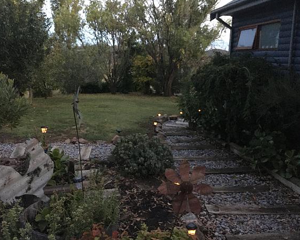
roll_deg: +0.3
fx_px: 275
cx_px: 141
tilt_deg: -12.0
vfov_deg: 47.1
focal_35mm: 31
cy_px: 121
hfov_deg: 57.1
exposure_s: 1/17
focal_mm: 4.15
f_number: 2.2
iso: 500
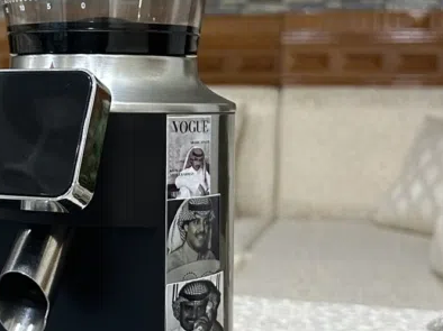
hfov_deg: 45.8
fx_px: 499
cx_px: 99
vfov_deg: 36.6
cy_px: 130
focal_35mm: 39
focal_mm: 6.86
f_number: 1.78
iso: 400
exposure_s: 1/50
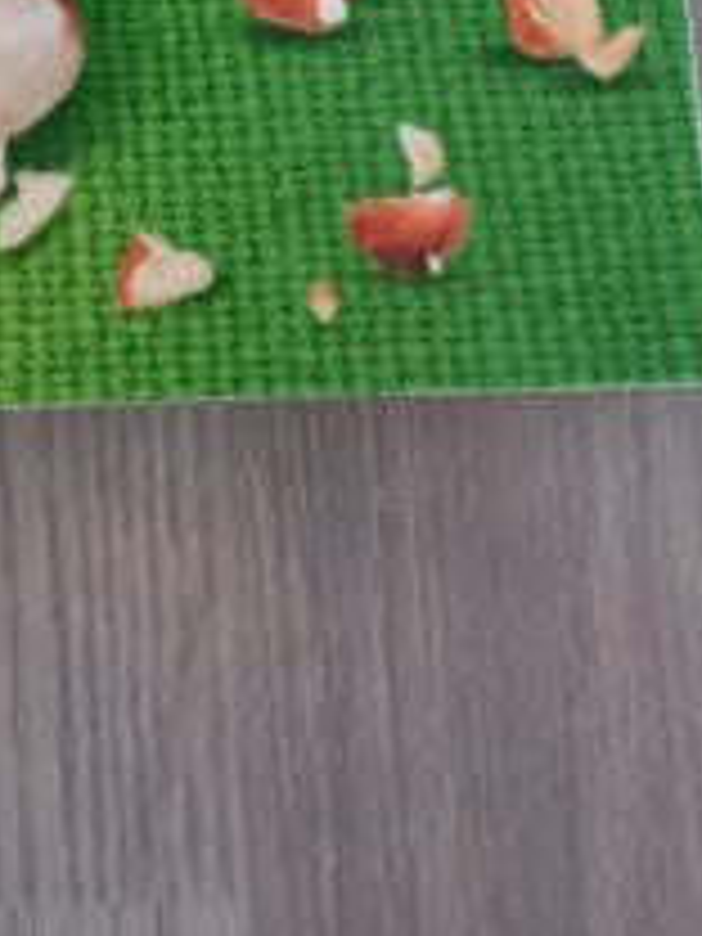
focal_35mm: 123
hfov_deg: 11.8
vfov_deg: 12.4
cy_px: -1350
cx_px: -126
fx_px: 3326
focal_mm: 4.6
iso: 200
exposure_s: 1/50
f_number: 2
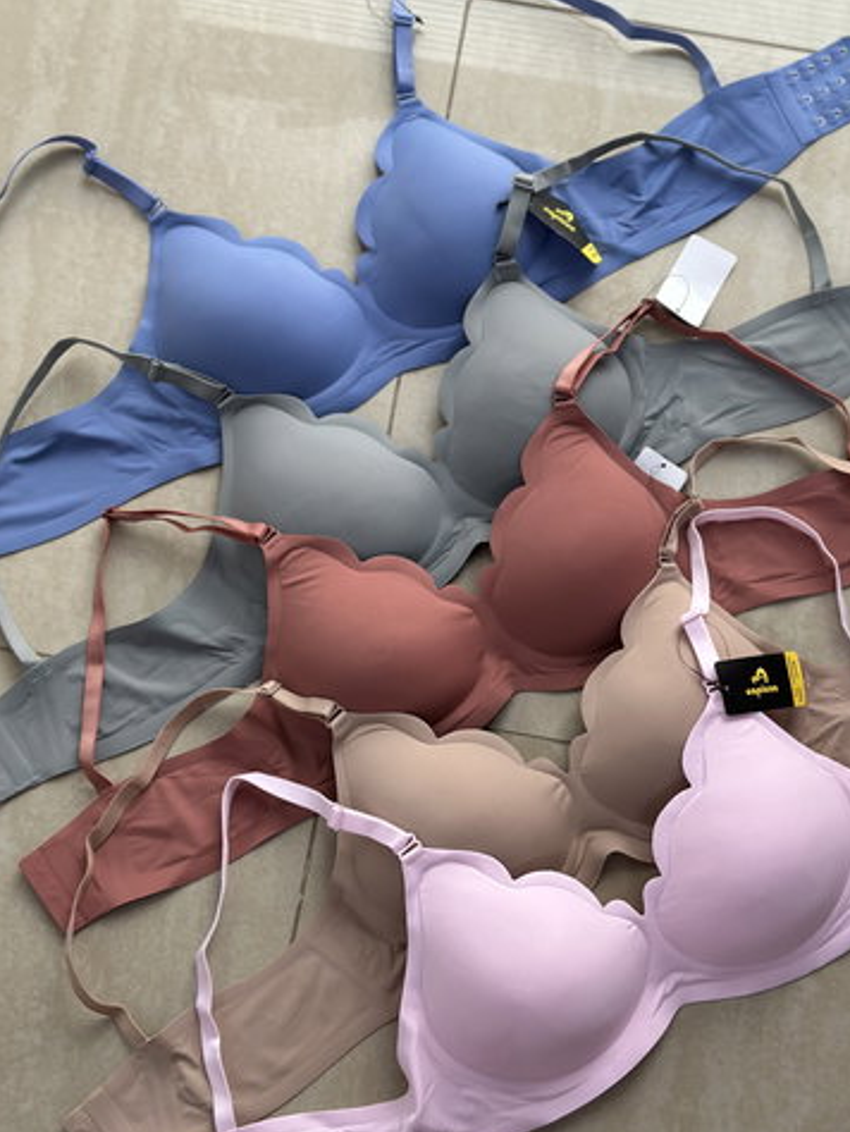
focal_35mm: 54
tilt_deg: -77.6
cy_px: 613
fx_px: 1766
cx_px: 473
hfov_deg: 27.0
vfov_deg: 35.5
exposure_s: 1/100
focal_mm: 6.86
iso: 250
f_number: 1.78
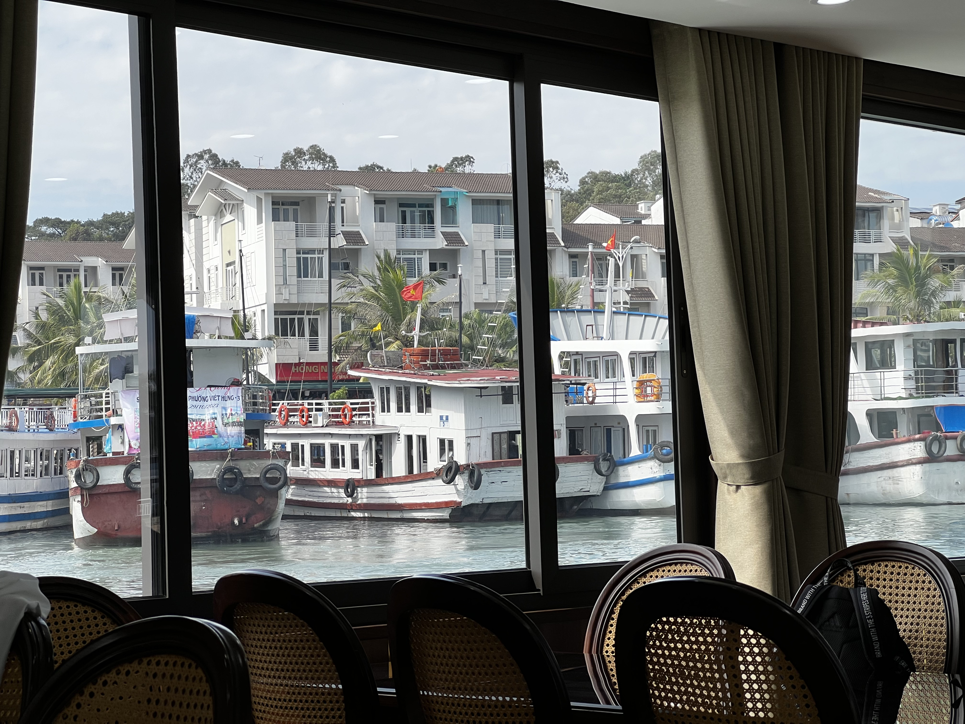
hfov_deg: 25.3
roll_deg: +2.4
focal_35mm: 77
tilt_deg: +3.7
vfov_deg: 19.1
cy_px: 362
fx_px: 2147
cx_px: 482
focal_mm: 9
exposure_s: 1/431
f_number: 2.8
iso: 32
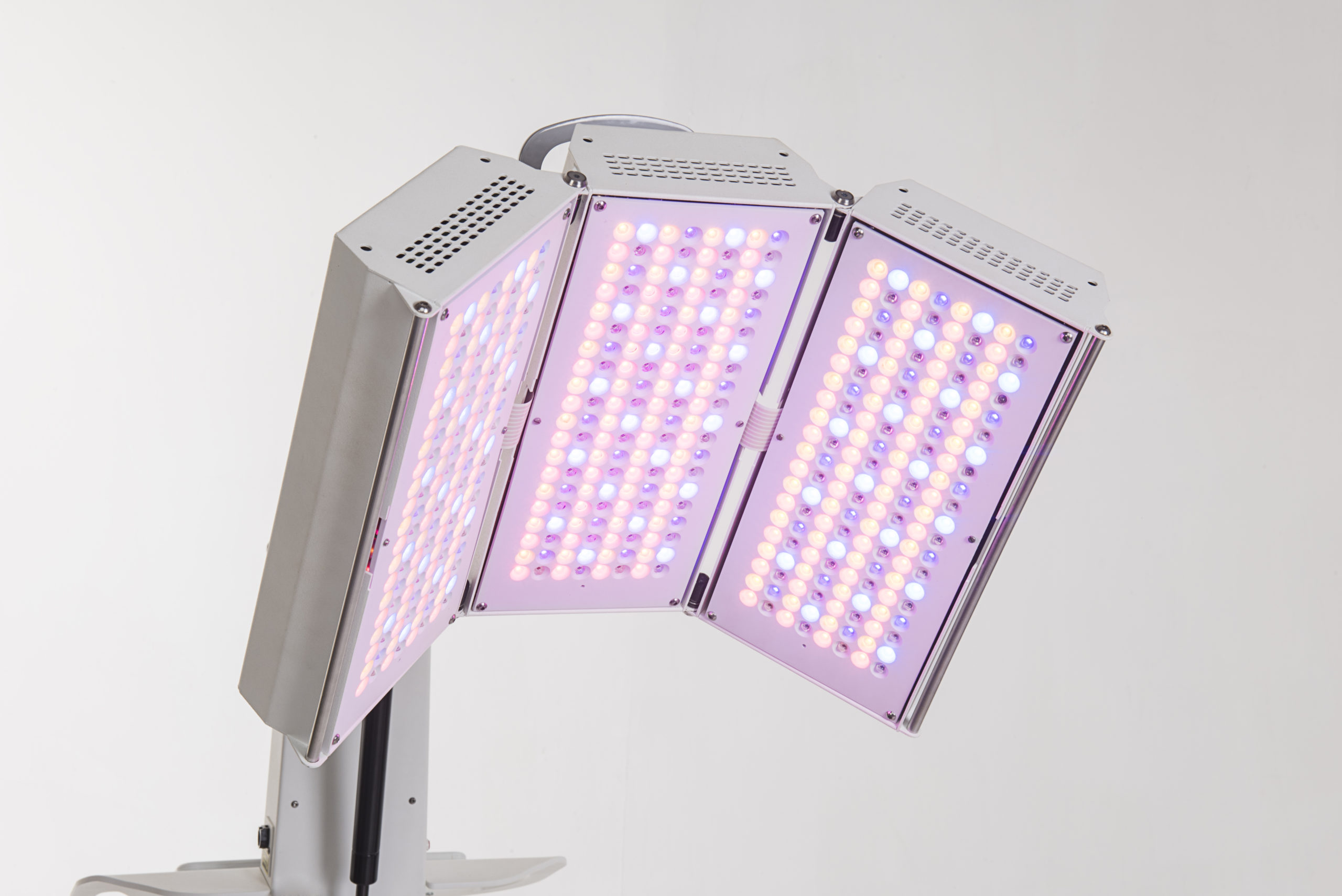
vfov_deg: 22.6
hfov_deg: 33.4
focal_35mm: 60
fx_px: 2237
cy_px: 448
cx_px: 671
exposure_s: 1/100
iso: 100
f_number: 18
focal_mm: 60
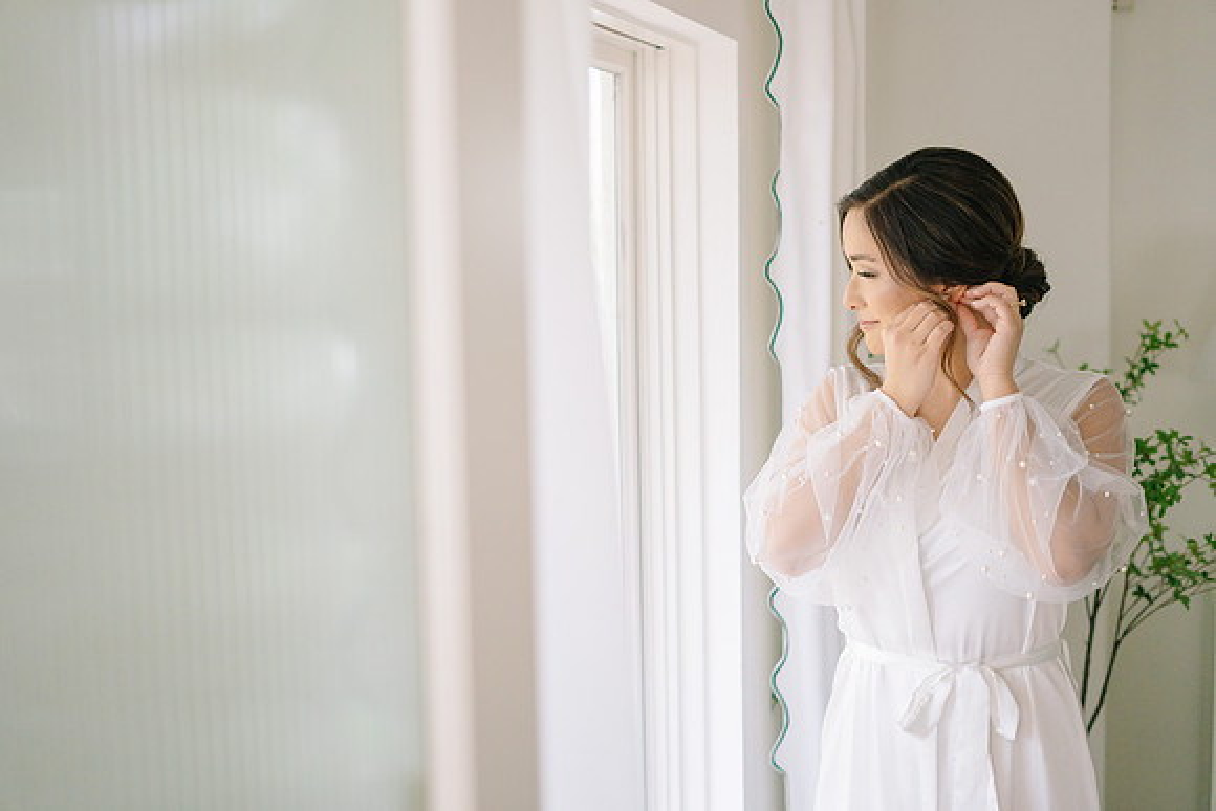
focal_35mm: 50
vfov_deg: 27.0
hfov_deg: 39.6
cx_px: 608
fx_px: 1689
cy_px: 406
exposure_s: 1/200
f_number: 1.8
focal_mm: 50
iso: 1000
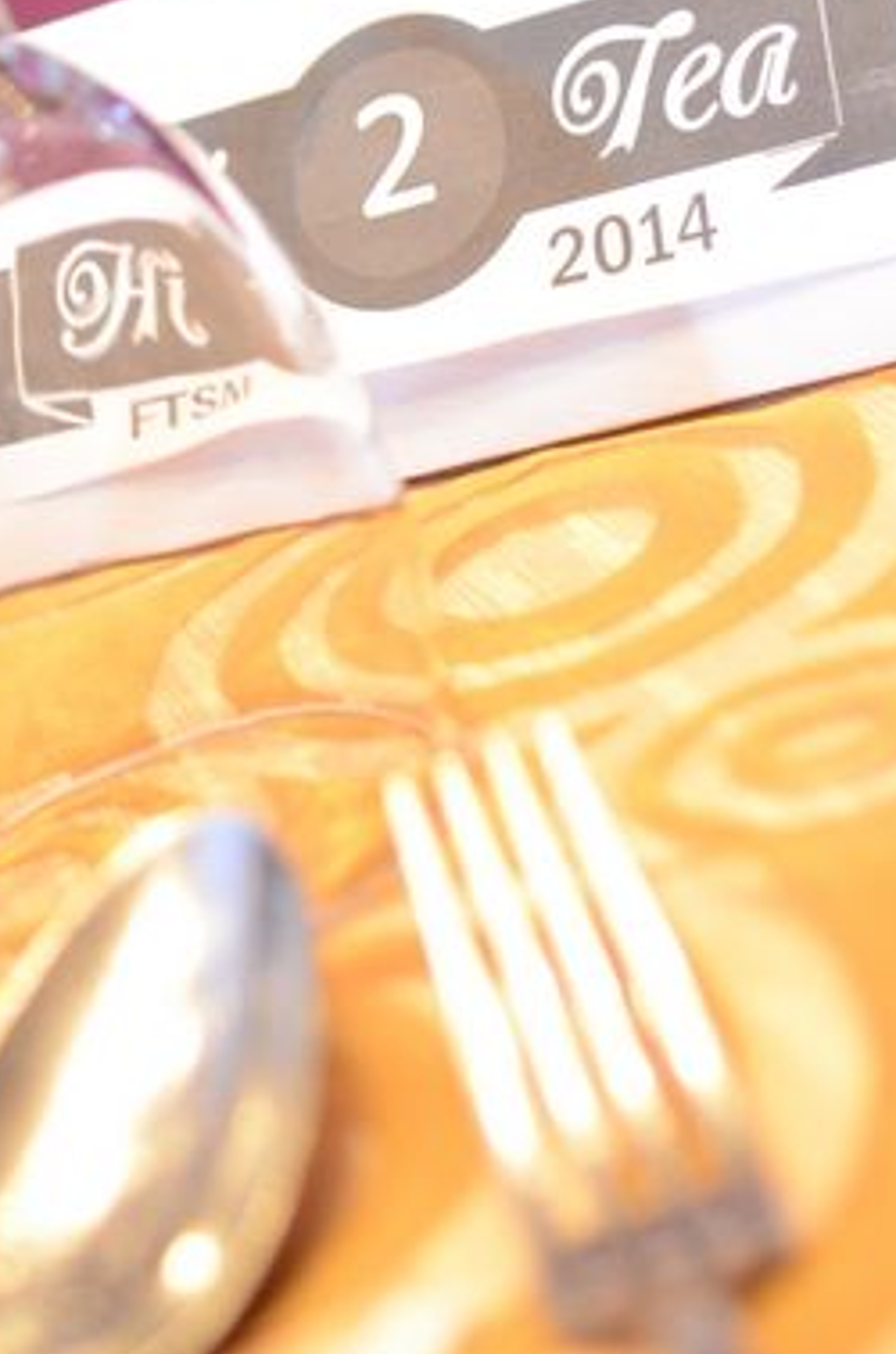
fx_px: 4054
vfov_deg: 18.8
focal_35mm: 108
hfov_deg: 12.5
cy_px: 290
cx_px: 104
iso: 1600
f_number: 2.8
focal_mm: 34
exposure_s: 1/60
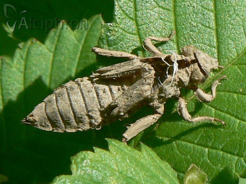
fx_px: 256
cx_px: 123
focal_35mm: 36
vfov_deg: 39.7
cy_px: 92
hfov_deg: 51.4
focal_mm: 6
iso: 80
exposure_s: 1/400
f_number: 6.3
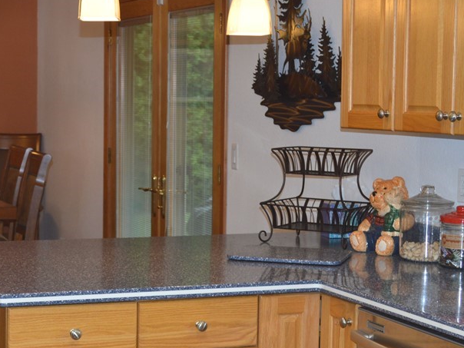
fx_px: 1113
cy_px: 207
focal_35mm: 83
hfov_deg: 23.4
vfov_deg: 17.8
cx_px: 139
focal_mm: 32
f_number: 4.8
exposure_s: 1/60
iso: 400
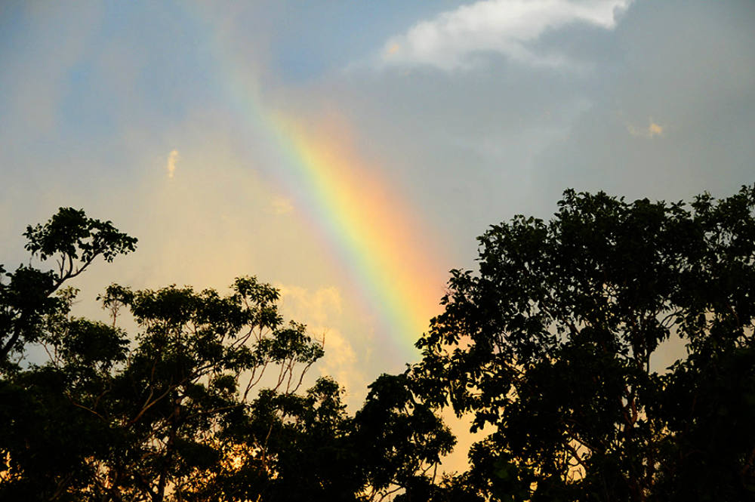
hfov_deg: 16.7
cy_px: 251
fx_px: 2577
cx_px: 378
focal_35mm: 123
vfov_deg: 11.1
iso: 400
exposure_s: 1/320
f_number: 8
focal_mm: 82
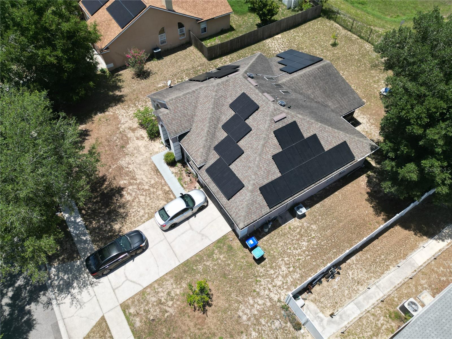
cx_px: 226
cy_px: 170
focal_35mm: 24
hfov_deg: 71.6
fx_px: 313
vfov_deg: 56.8
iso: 130
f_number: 1.7
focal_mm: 6.72
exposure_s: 1/2500
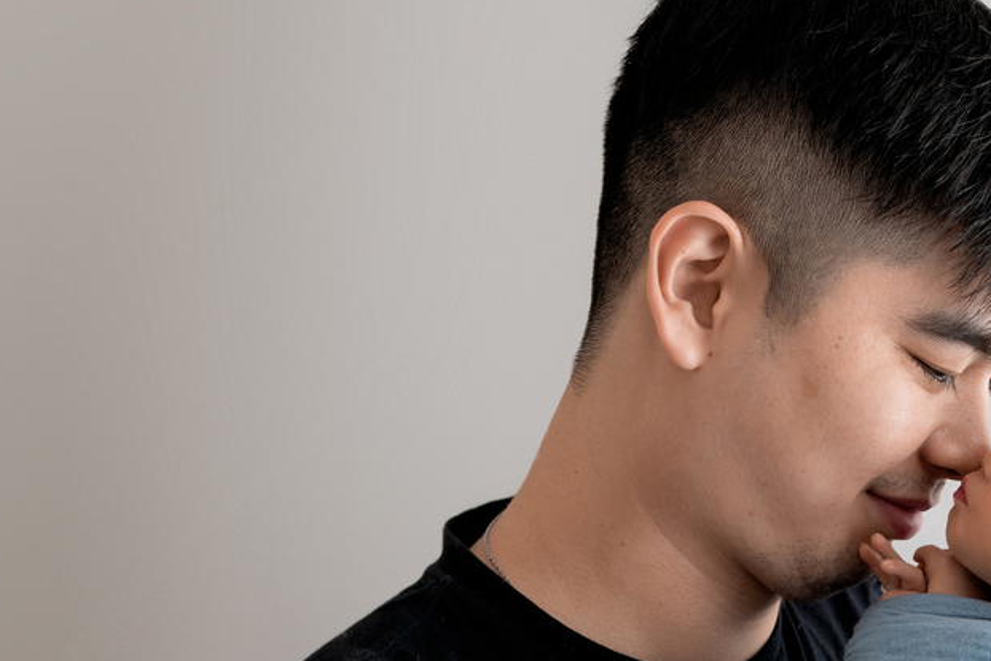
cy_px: 626
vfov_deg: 24.2
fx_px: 1487
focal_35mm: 54
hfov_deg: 35.4
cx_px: 830
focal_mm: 28
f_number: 5
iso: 100
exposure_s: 1/160
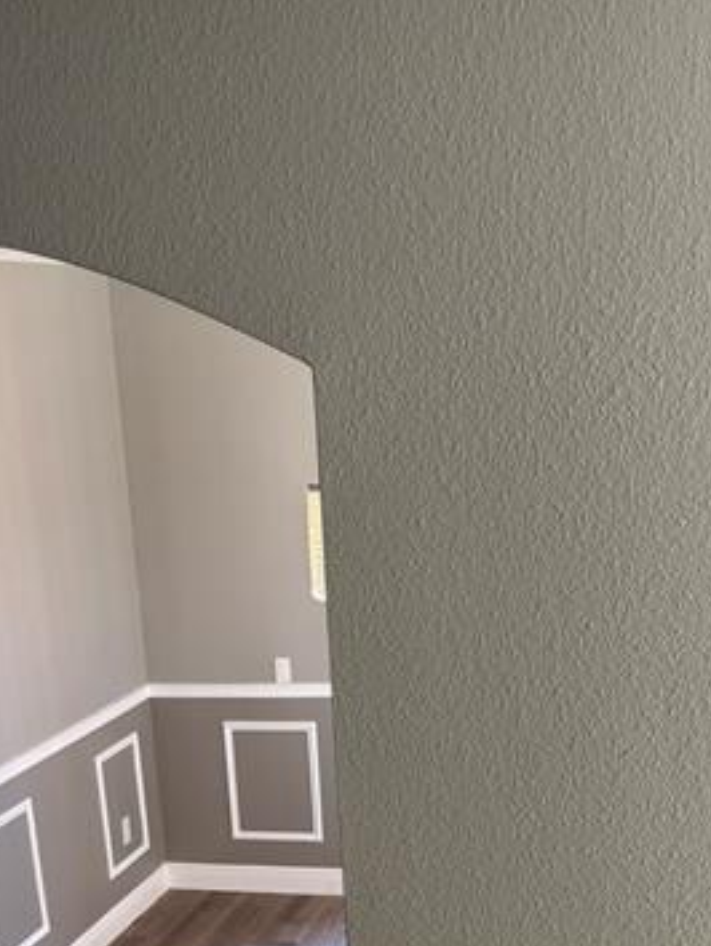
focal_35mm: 52
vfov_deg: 34.3
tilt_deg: -20.2
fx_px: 1422
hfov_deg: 27.9
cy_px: 890
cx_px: 235
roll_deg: +4.9
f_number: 1.78
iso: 160
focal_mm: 6.76
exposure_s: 1/120
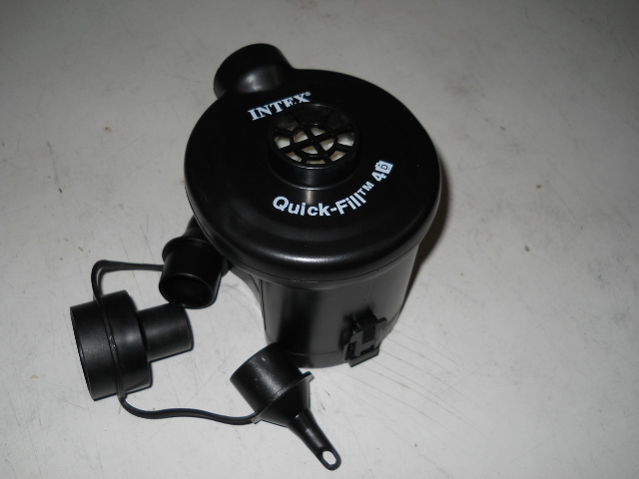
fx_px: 757
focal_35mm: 41
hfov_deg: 45.8
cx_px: 320
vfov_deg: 35.1
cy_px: 240
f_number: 5.5
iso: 80
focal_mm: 6.72
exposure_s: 1/30
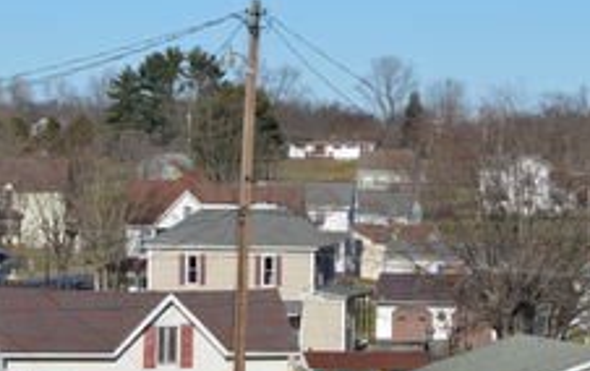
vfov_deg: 7.4
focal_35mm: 178
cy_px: 283
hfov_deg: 11.7
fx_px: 2868
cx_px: 245
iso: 100
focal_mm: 55
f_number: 10
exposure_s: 1/400
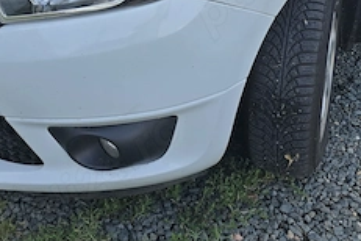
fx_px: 622
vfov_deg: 20.8
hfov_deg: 32.4
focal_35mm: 62
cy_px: -30
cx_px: 188
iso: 12
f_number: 1.7
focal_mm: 6.3
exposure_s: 1/268
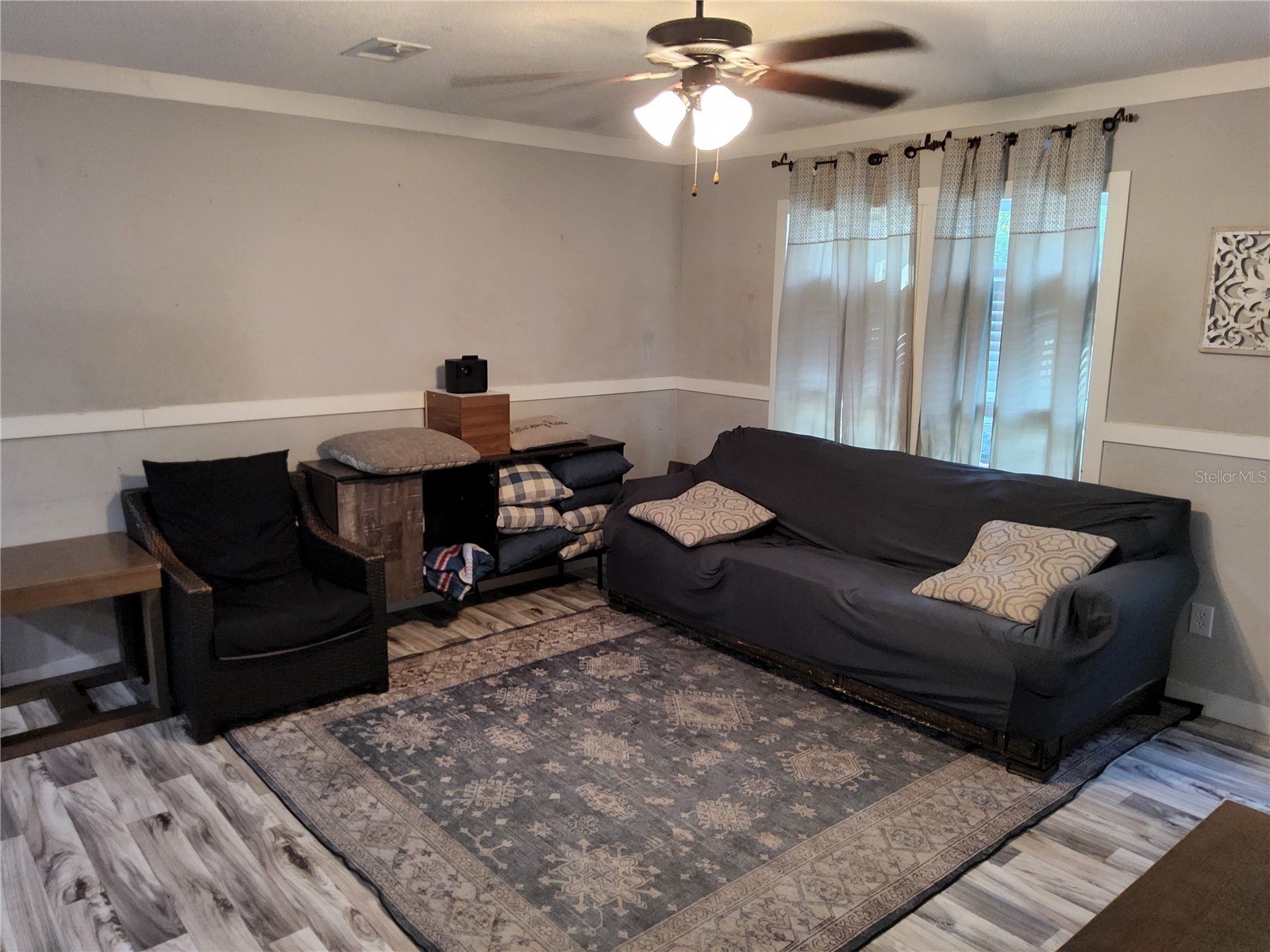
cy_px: 476
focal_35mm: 25
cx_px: 635
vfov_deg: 54.9
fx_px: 917
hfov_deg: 69.4
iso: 800
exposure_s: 1/60
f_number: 2
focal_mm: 3.08
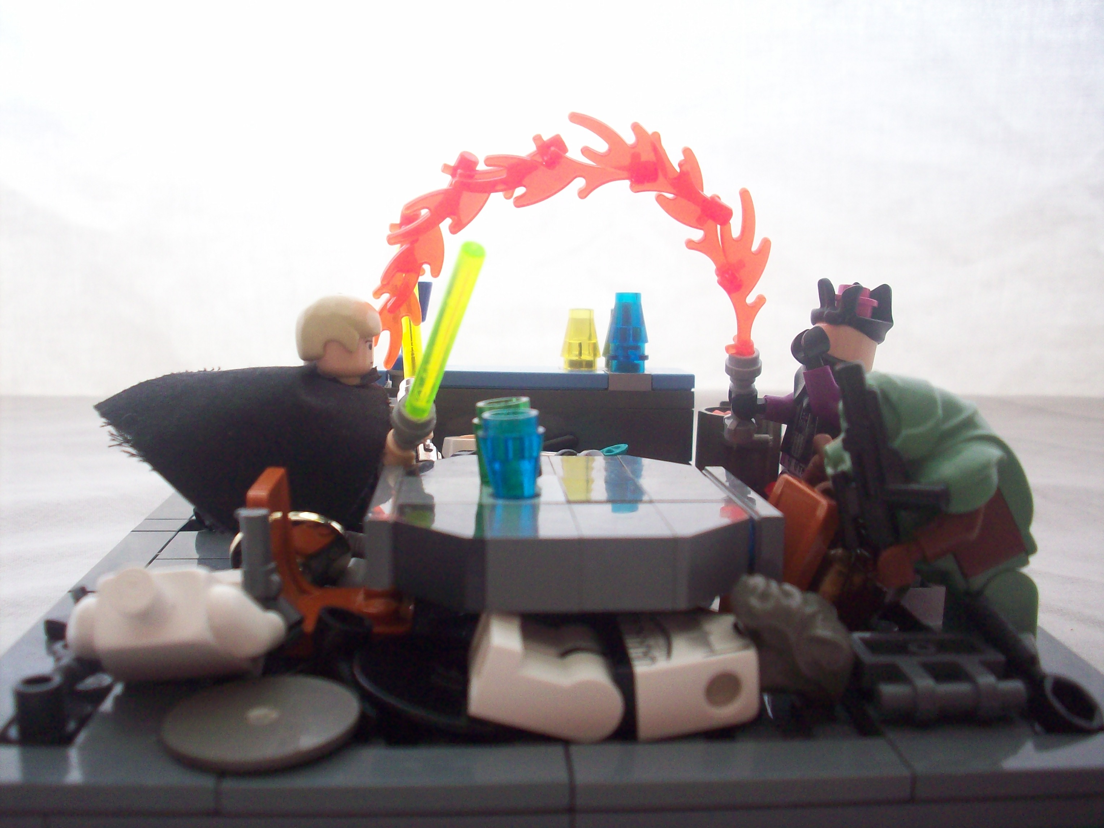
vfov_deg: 38.7
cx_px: 552
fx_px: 1180
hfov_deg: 50.1
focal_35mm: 37
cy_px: 414
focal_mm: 6.2
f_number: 2.8
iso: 136
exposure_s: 1/64
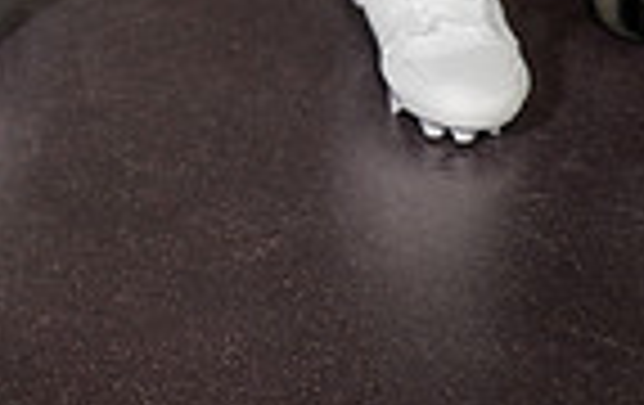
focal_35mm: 176
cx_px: 167
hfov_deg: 11.8
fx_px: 3095
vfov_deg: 7.1
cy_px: -554
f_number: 5.6
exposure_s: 1/250
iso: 500
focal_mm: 55
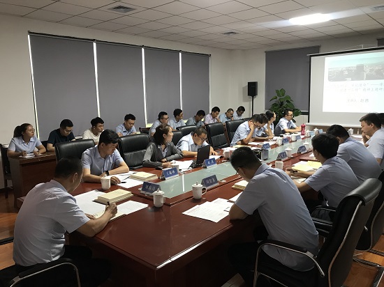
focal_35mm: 28
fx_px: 310
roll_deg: +1.7
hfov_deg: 63.5
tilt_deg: -8.3
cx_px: 192
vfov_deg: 49.7
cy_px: 144
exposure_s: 1/16
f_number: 1.8
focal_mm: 3.99
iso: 50
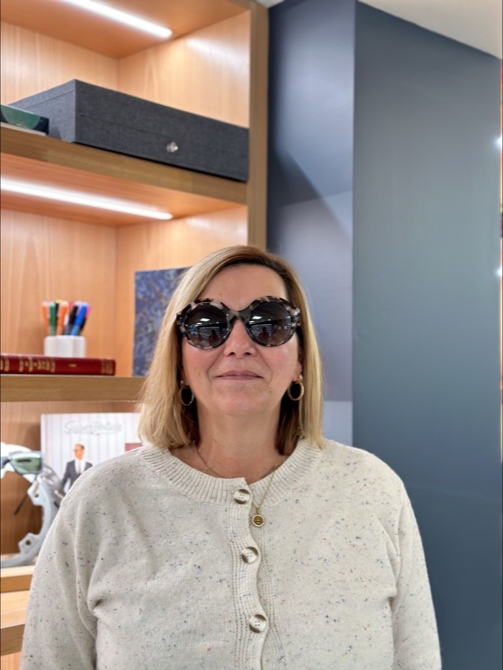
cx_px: 252
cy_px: 335
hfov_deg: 30.3
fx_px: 930
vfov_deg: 39.7
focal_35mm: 48
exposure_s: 1/63
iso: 125
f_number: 1.78
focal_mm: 6.86
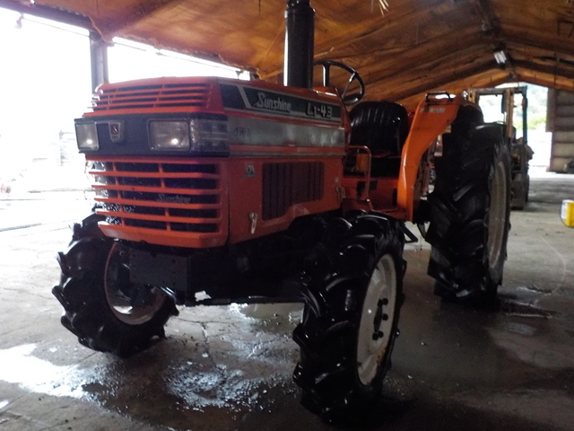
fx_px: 497
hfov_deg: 60.0
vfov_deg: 46.8
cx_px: 287
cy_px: 216
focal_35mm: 30
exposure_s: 1/15
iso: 720
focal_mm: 4.1
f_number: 3.3
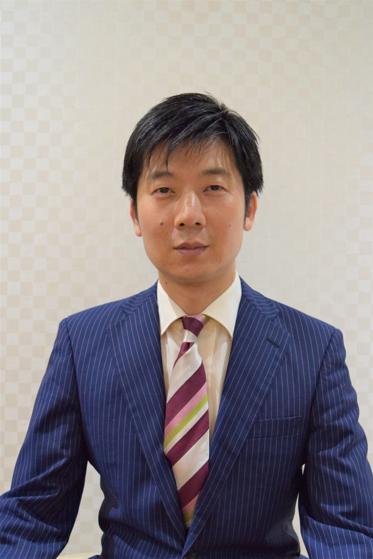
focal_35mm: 33
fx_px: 513
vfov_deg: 57.2
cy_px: 280
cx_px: 186
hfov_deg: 40.0
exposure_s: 1/60
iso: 2000
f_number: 3.8
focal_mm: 22
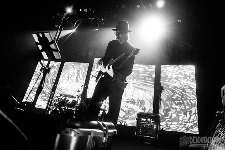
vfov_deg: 55.7
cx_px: 127
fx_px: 142
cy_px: 65
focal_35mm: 23
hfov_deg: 76.6
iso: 4000
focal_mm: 20
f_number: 3.2
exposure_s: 1/160
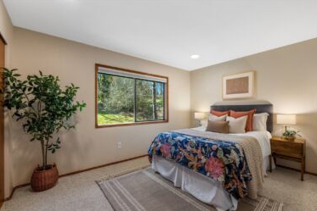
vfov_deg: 77.3
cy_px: 111
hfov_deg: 100.2
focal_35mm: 15
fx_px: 132
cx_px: 168
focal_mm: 14
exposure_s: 1/60
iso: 5000
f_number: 8
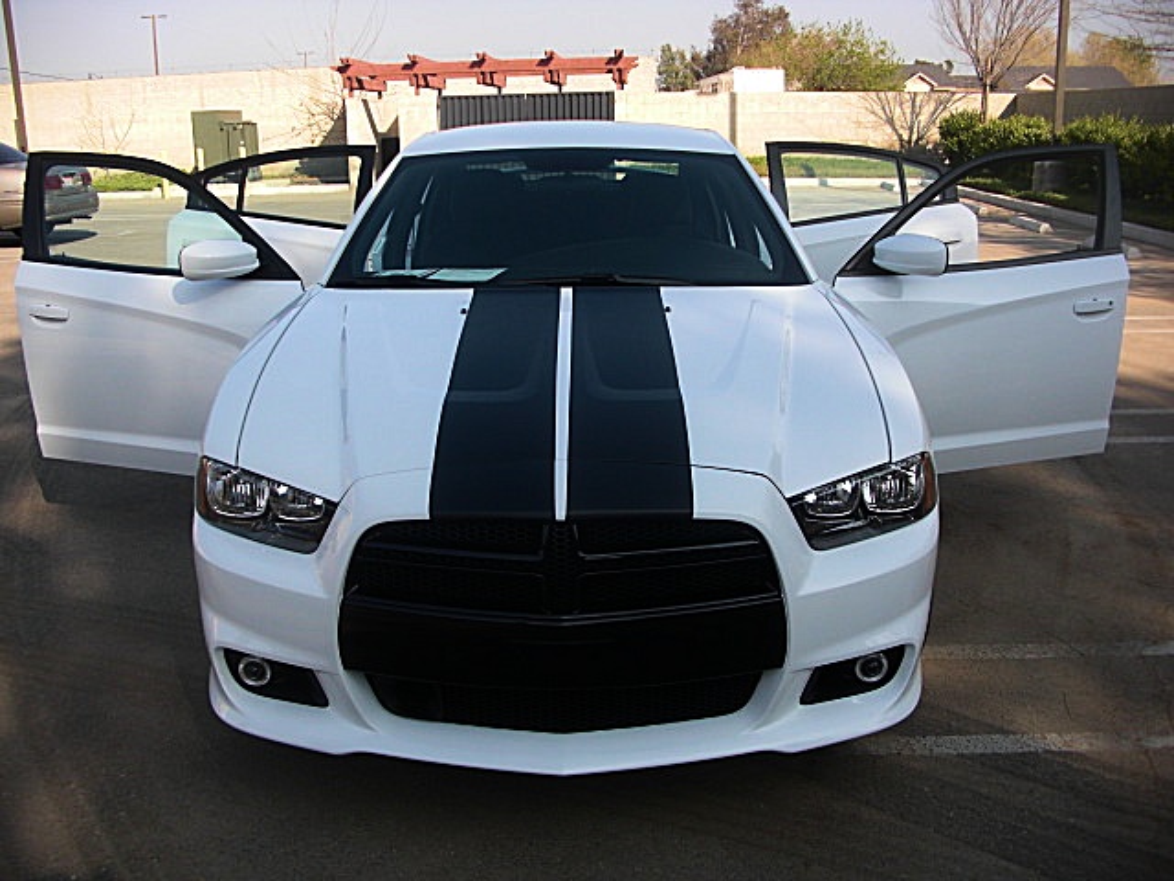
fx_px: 1221
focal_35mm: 36
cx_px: 587
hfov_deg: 51.4
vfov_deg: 39.7
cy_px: 440
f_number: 2.8
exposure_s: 1/640
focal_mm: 6.3
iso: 50
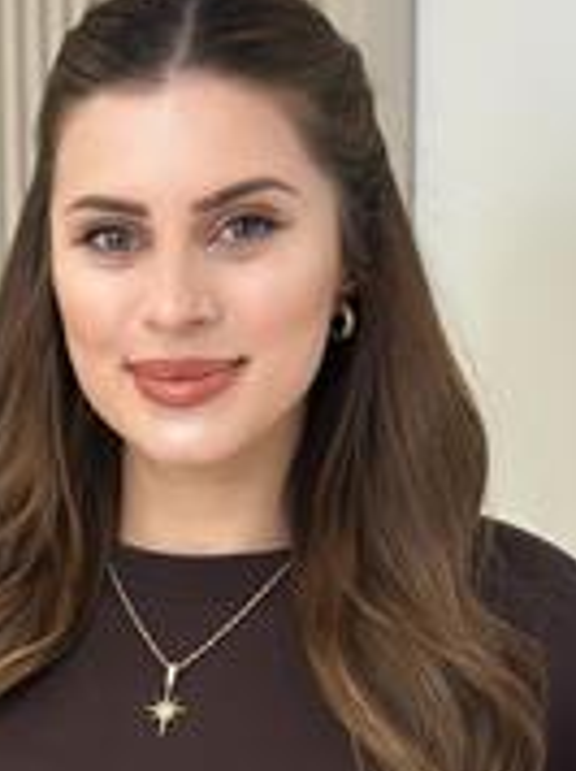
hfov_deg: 10.2
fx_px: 3203
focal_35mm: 144
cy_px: 990
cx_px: 30
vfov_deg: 13.3
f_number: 1.78
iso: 80
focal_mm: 6.86
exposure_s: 1/130
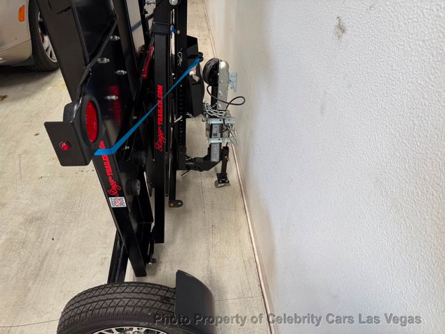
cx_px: 222
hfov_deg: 71.6
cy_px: 167
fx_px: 309
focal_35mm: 24
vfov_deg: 56.8
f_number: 1.78
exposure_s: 1/121
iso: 64
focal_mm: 6.76
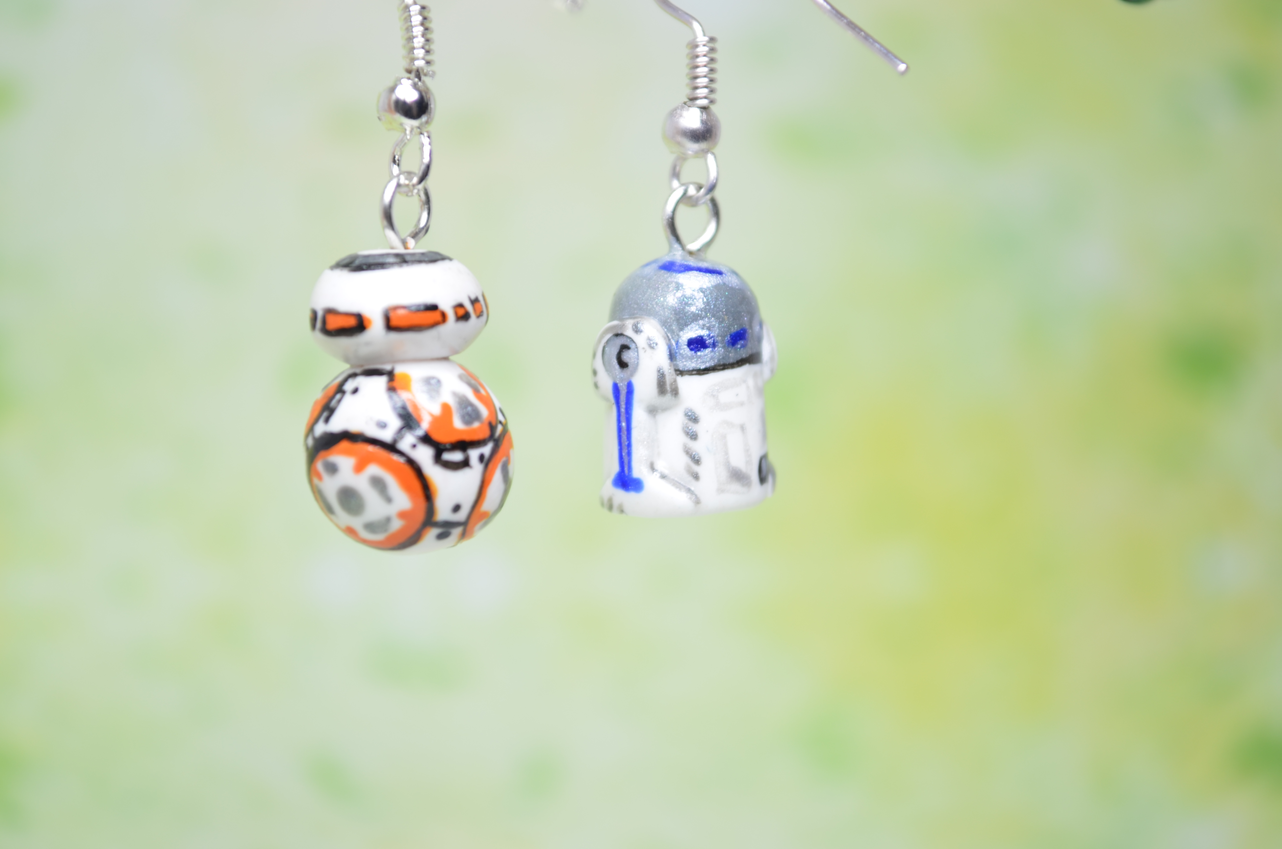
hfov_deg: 24.7
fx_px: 2932
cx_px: 641
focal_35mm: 82
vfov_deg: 16.5
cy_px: 424
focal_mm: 55
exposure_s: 1/25
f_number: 5.6
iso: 100
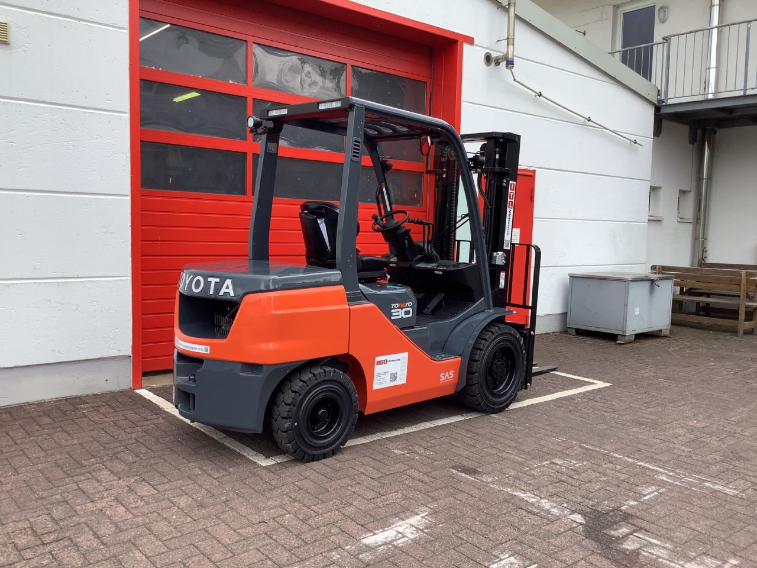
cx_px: 378
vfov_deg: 45.4
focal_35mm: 31
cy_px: 284
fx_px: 678
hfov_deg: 58.4
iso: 25
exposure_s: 1/350
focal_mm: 3.3
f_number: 2.4
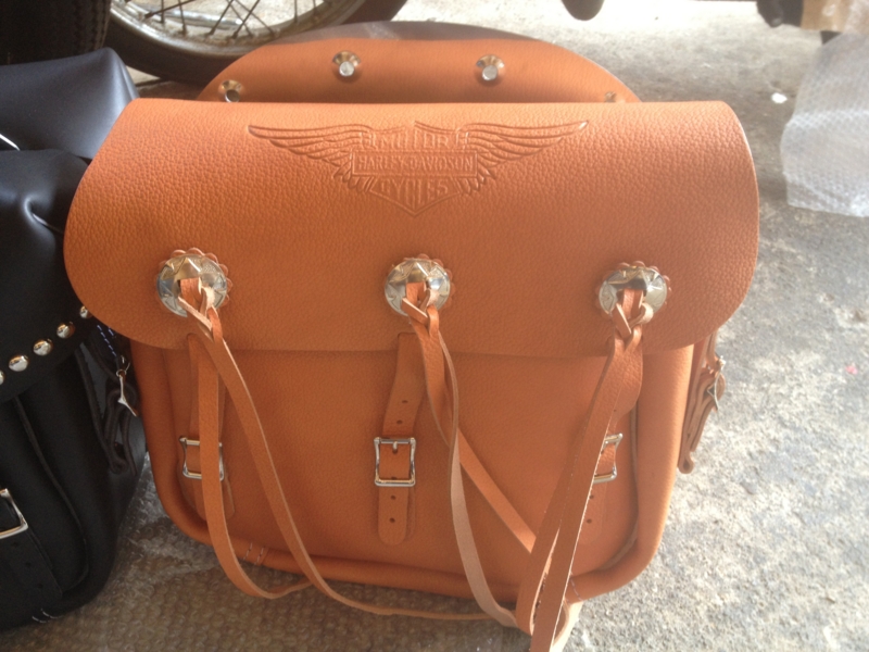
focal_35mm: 35
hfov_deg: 52.6
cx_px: 434
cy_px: 326
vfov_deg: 40.7
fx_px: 879
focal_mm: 4.28
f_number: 2.4
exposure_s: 1/20
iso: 80
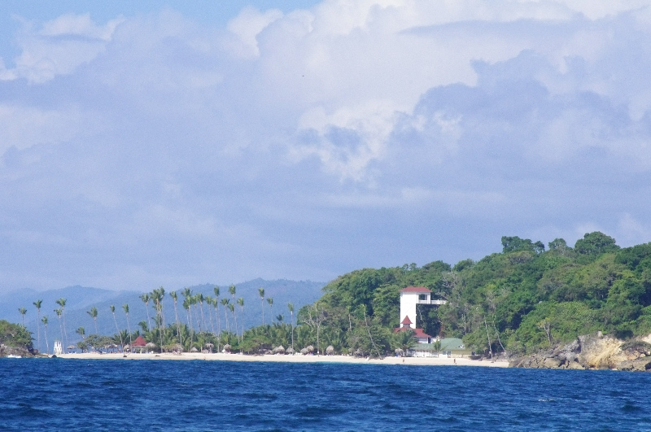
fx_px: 5417
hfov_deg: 6.9
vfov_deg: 4.6
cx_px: 326
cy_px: 216
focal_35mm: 300
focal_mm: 200
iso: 3200
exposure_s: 1/2500
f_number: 16
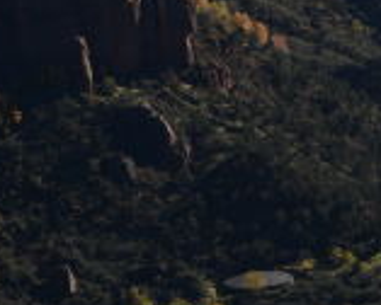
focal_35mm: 388
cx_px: 828
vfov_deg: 3.9
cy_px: -367
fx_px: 4381
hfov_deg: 4.9
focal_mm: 65
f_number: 4.8
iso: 250
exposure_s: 1/2000
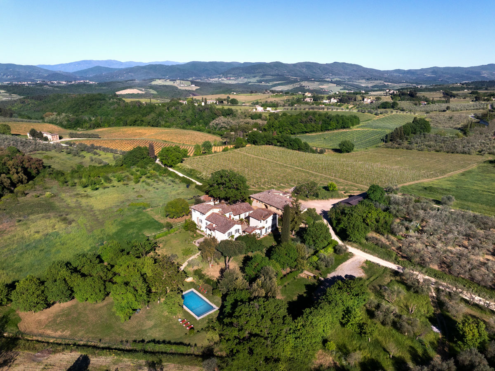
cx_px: 248
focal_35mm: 24
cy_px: 186
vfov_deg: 56.8
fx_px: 343
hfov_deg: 71.6
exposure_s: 1/80
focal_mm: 12.29
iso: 400
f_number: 5.6
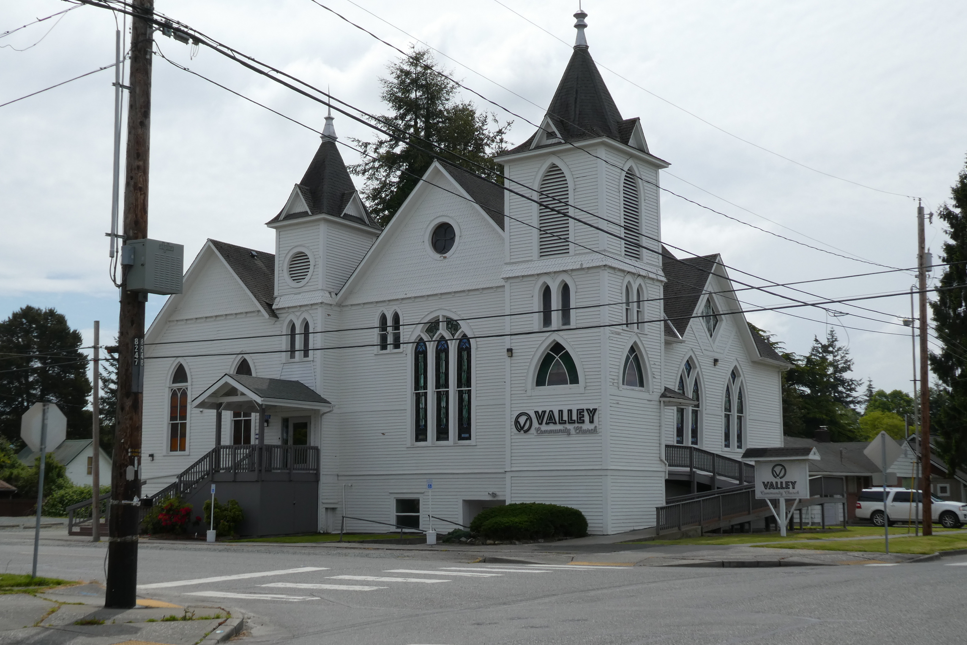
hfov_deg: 41.1
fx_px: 1289
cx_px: 465
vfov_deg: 28.1
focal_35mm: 48
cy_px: 333
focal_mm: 7.8
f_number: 4.5
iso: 80
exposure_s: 1/1000
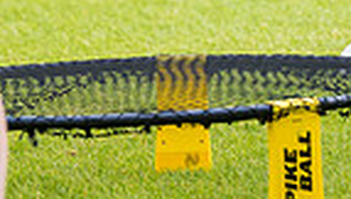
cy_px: -419
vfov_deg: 1.2
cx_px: 319
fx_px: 9136
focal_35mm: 980
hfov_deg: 2.2
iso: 800
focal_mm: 170
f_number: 3.2
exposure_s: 1/1000
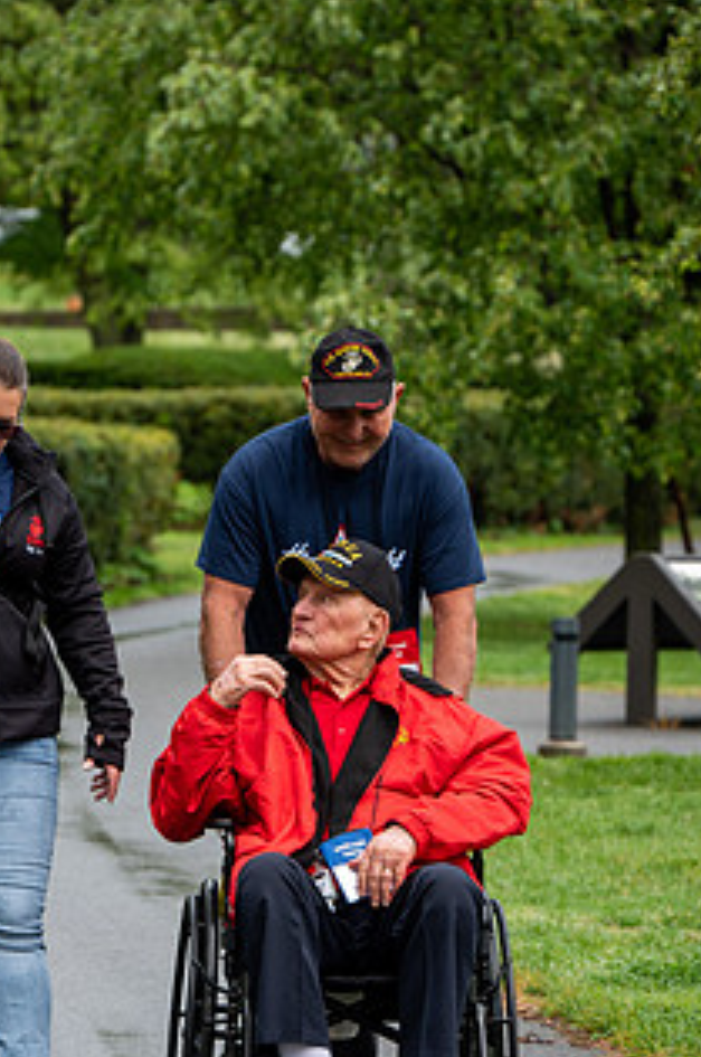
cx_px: 213
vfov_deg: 8.2
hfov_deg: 5.5
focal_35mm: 250
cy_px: 631
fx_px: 7326
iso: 320
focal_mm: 175
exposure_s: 1/100
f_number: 6.3
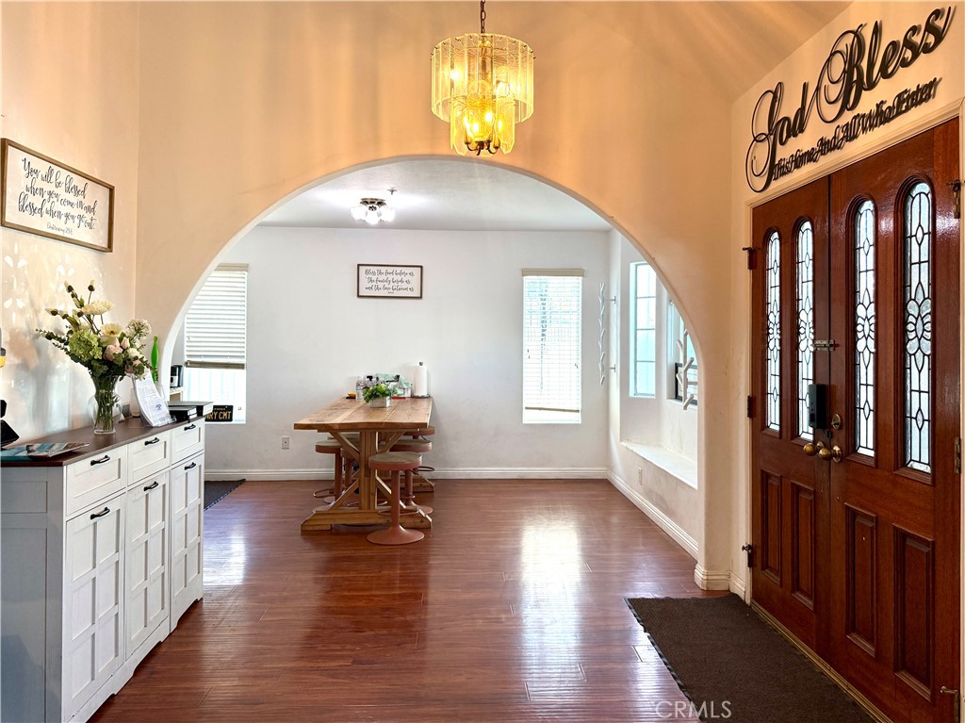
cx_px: 482
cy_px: 362
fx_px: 669
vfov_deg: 56.8
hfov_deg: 71.6
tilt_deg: -2.0
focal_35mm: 24
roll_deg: -0.4
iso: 200
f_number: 1.78
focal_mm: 6.76
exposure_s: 1/204
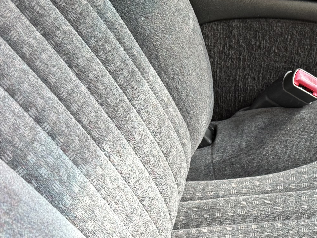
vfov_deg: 20.6
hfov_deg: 27.3
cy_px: 240
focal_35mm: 69
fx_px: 632
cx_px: 275
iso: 100
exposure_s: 1/121
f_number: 1.78
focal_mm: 6.76
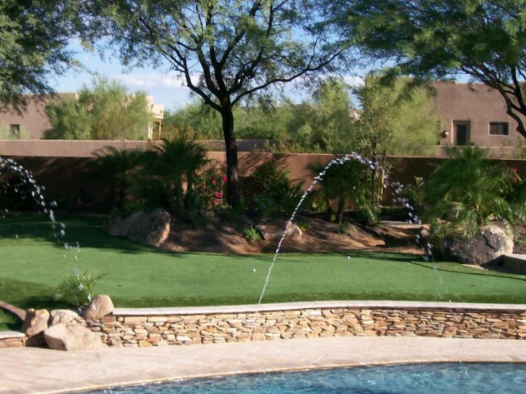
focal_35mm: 73
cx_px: 192
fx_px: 1109
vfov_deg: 20.2
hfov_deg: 26.6
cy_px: 213
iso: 80
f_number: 7.9
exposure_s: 1/150
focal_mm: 7.46
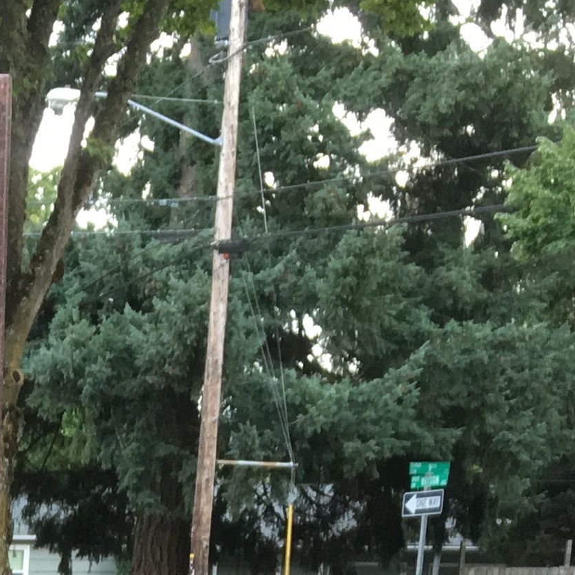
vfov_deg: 12.0
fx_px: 2349
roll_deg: -1.5
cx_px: -453
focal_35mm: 125
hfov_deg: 12.7
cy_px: 1248
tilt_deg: -16.1
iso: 40
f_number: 2.2
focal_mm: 4.15
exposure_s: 1/120
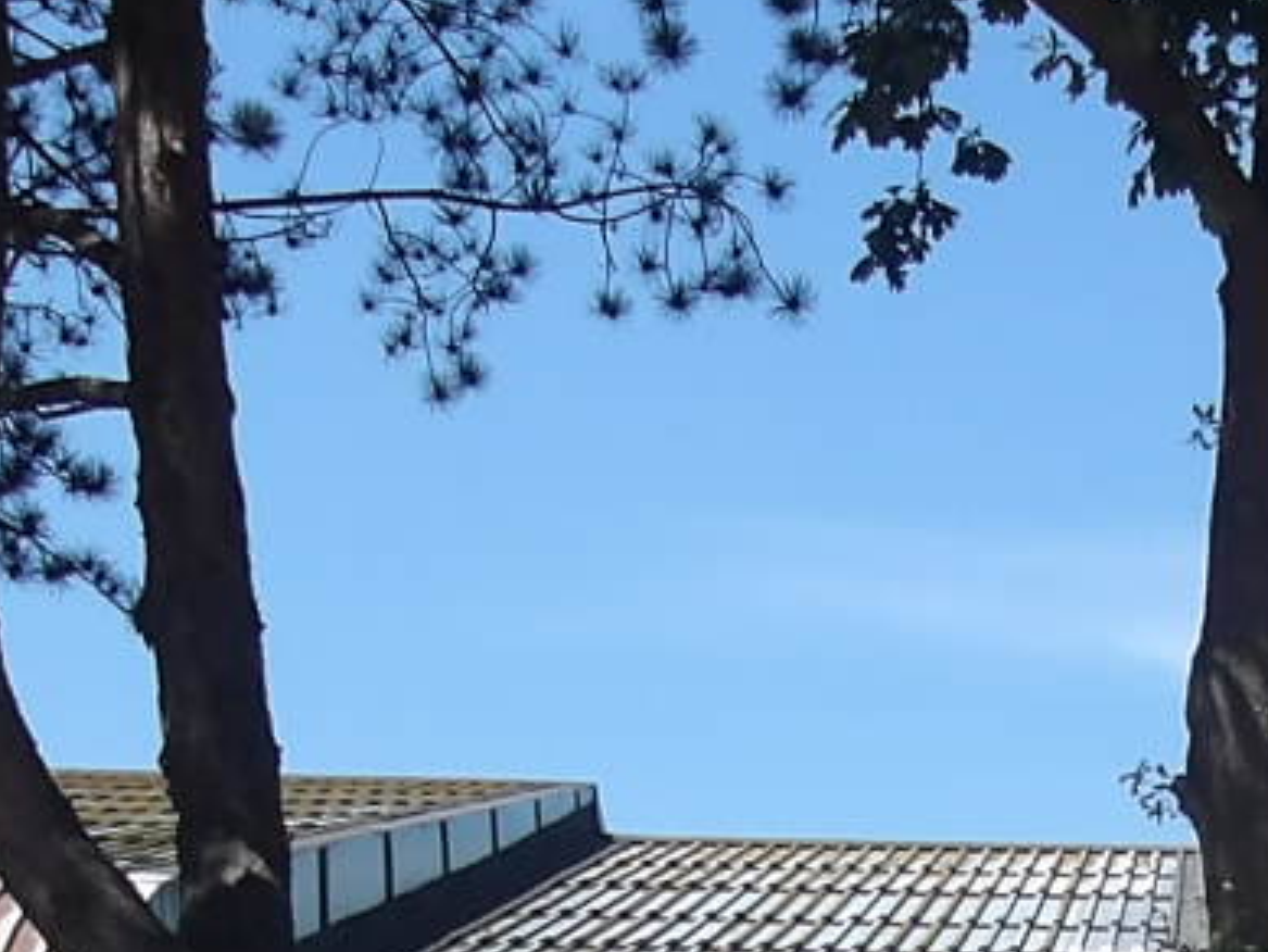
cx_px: 1317
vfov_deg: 9.7
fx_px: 5203
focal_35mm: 142
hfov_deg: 13.7
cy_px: 1937
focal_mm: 4.9
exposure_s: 1/852
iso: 100
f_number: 3
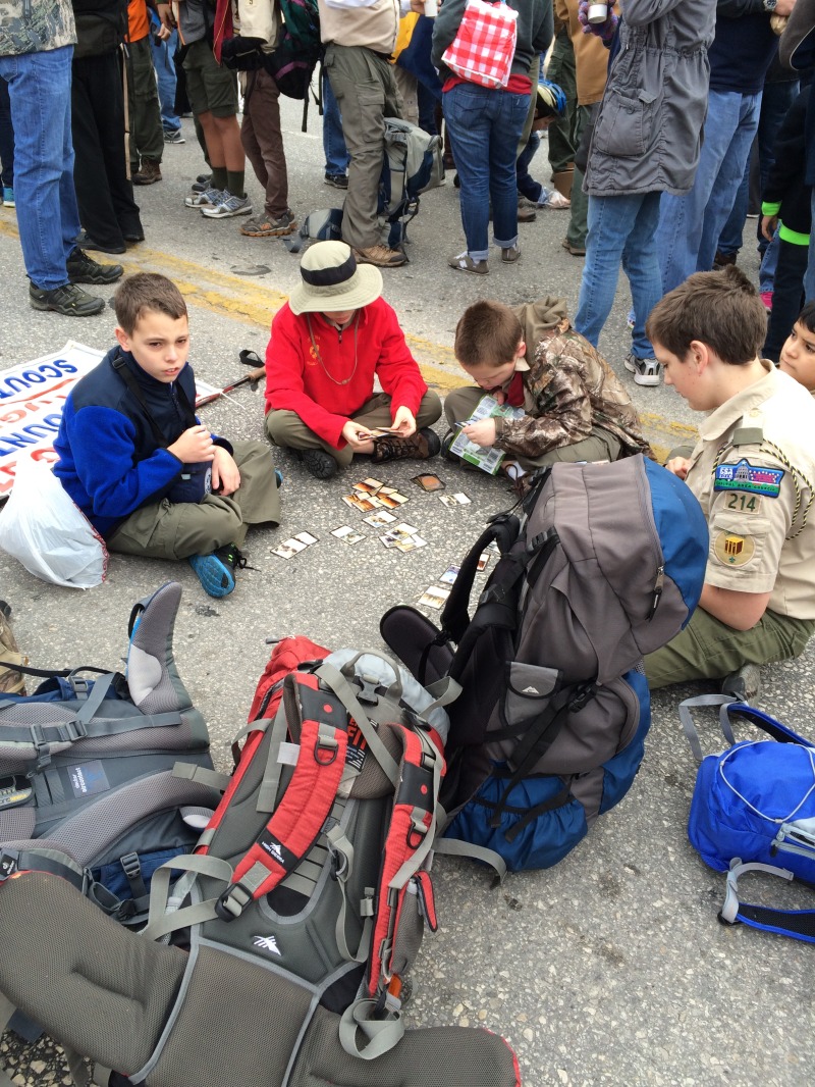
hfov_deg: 48.2
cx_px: 408
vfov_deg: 61.6
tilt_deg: -31.9
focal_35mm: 29
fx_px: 910
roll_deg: -0.2
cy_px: 544
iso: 32
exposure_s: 1/138
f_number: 2.2
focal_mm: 4.15
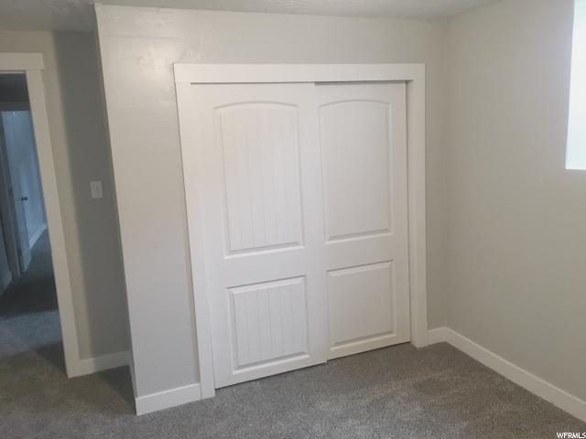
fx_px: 491
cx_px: 293
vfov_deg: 48.2
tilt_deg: -9.2
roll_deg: +3.3
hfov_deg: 61.7
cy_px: 220
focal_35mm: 29
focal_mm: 4.15
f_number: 2.2
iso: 250
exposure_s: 1/30
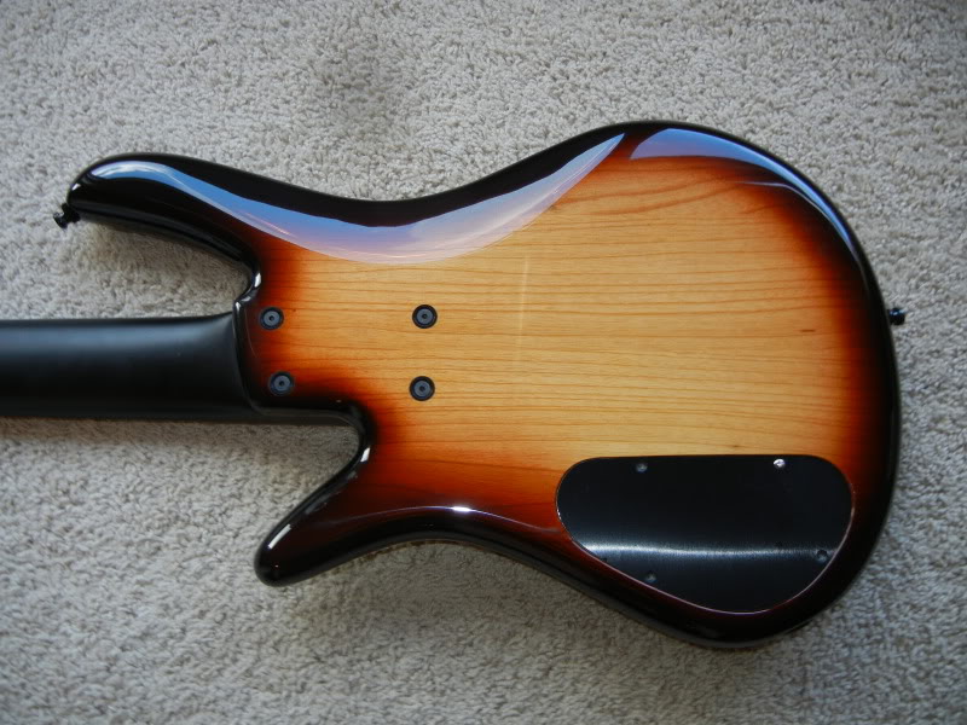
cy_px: 362
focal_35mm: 30
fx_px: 838
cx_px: 484
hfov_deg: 60.0
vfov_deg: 46.8
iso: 200
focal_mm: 5.4
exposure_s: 1/30
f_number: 3.5
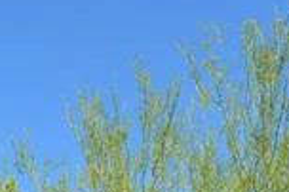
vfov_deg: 13.2
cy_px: 330
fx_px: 762
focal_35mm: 95
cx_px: 44
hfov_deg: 21.1
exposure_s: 1/1600
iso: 160
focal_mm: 6.7
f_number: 3.5
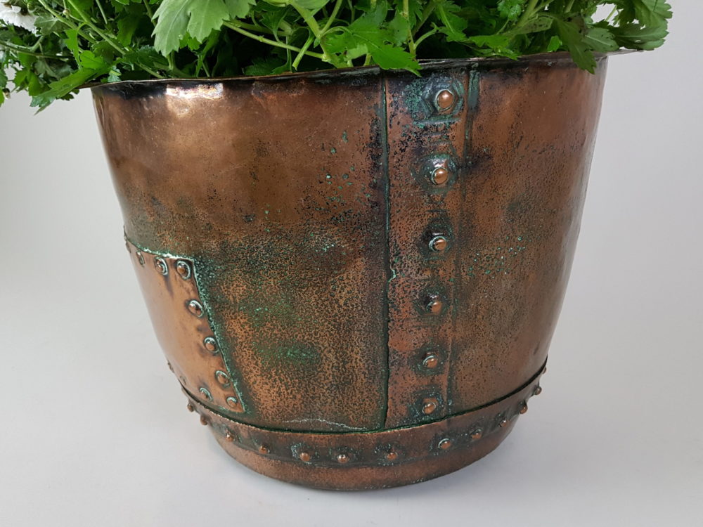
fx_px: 528
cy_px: 264
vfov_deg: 53.1
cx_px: 352
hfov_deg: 67.3
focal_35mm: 26
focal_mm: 4.2
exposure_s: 1/50
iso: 160
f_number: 1.7
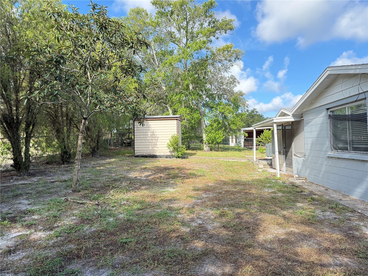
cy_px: 138
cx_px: 184
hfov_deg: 71.6
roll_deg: +0.9
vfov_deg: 56.8
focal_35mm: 24
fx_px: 255
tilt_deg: +2.5
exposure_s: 1/563
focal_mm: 6.76
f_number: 1.78
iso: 100
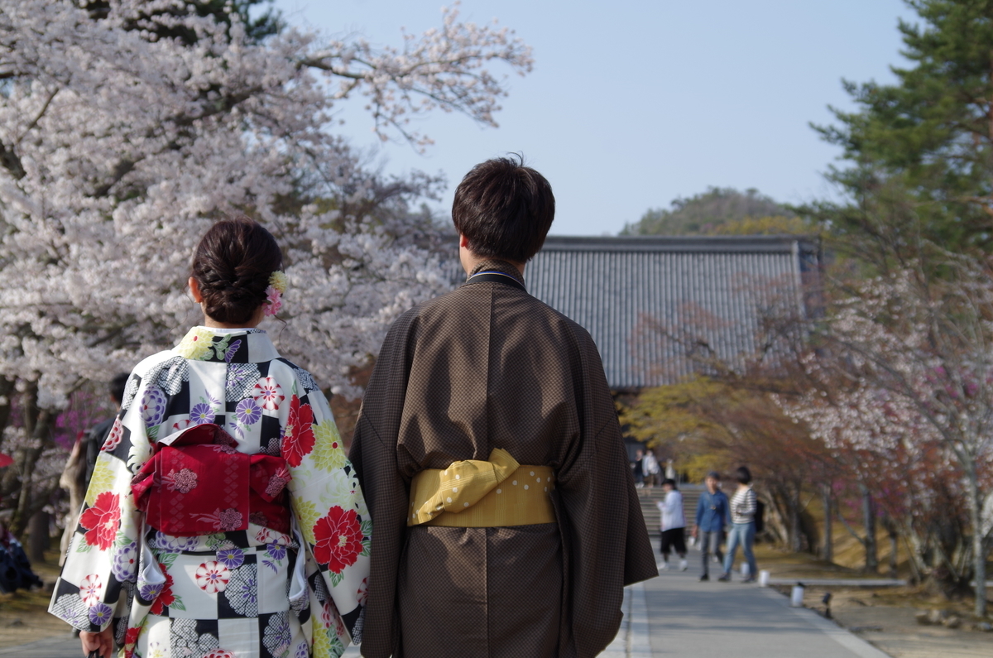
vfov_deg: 18.1
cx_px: 496
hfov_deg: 27.0
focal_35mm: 75
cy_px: 329
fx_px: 2065
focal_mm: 50
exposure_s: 1/200
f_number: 6.3
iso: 100
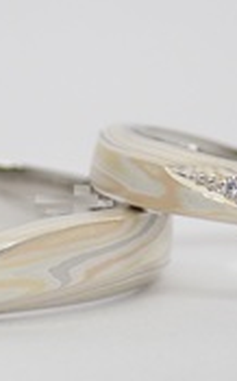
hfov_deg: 6.2
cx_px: 80
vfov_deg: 10.0
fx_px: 2176
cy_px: 225
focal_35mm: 210
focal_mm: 13.65
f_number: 4.1
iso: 200
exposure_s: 1/100
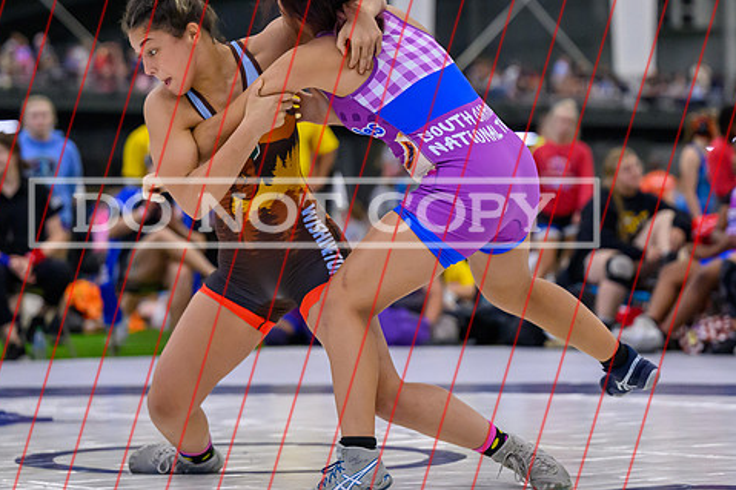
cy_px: 181
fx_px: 3025
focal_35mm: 148
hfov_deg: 13.9
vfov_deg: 9.3
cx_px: 435
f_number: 2.8
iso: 6400
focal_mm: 91
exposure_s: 1/800
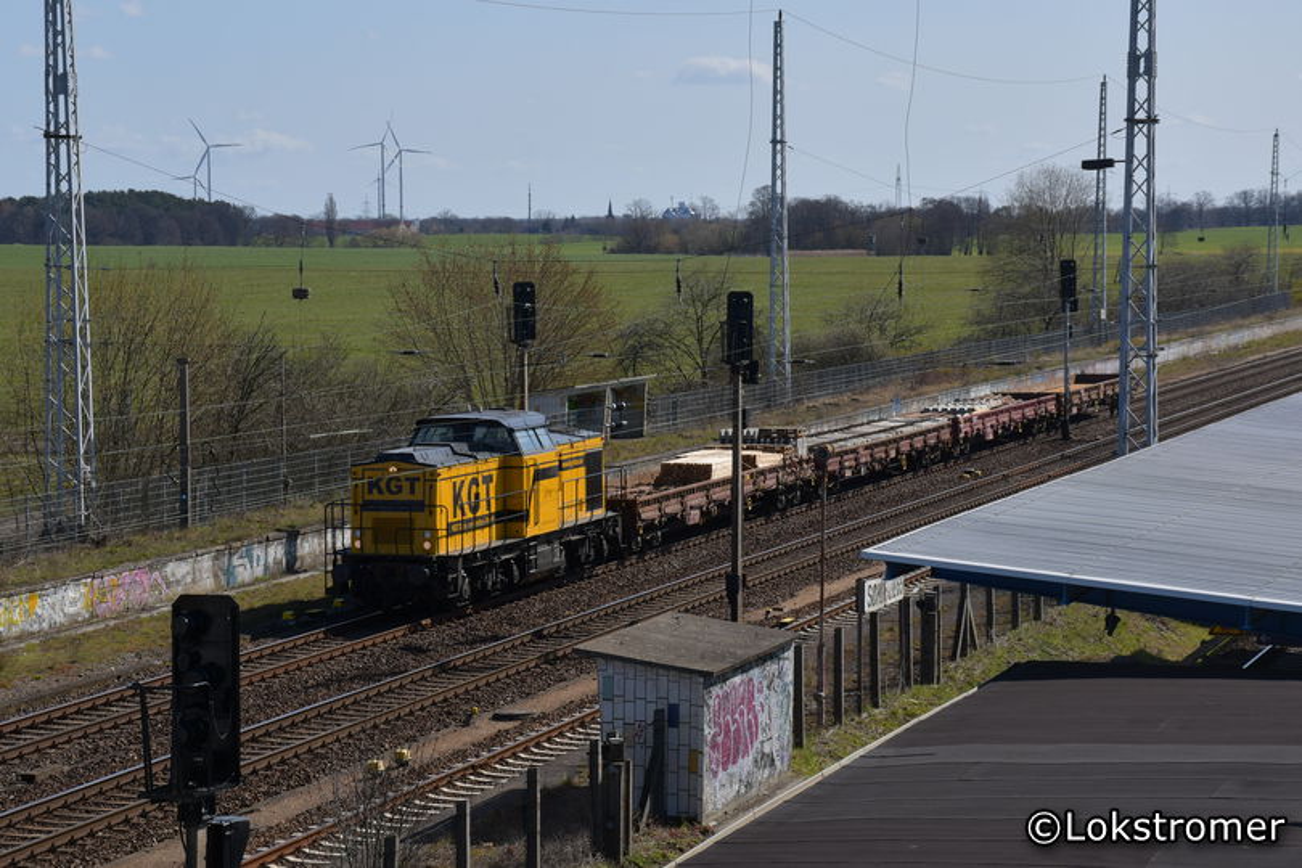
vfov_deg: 15.2
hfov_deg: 22.6
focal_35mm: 90
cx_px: 651
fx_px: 3255
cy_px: 434
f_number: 11
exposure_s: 1/640
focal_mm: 60
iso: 200
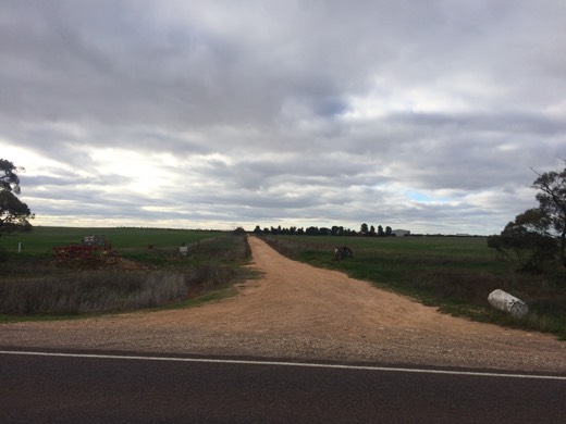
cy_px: 212
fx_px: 474
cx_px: 283
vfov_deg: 48.2
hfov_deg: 61.7
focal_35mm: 29
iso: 32
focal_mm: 4.15
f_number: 2.2
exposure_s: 1/1642
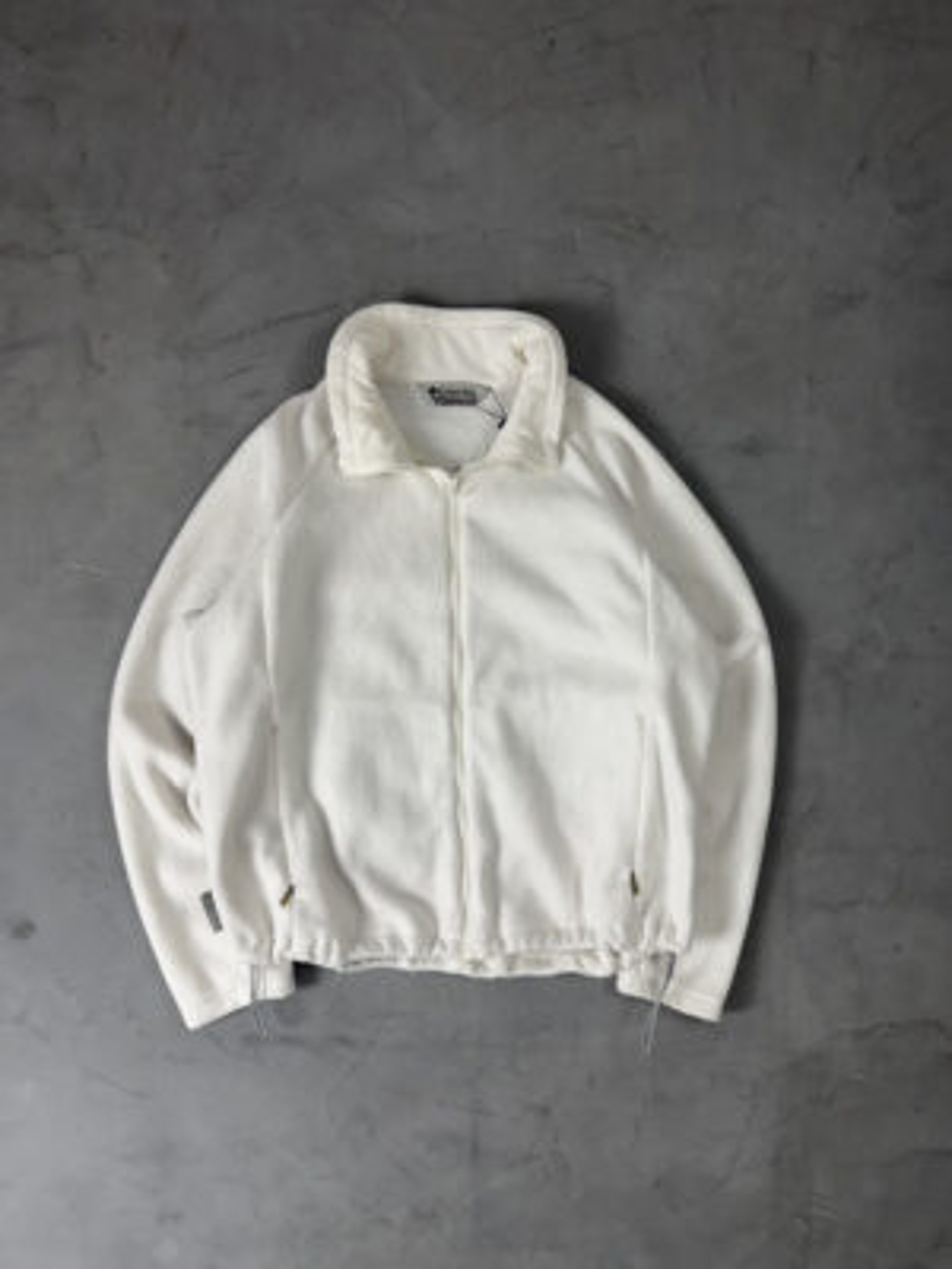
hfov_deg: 56.8
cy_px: 634
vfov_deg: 71.6
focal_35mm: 24
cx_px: 476
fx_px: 880
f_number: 1.78
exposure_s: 1/120
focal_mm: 6.76
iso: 125
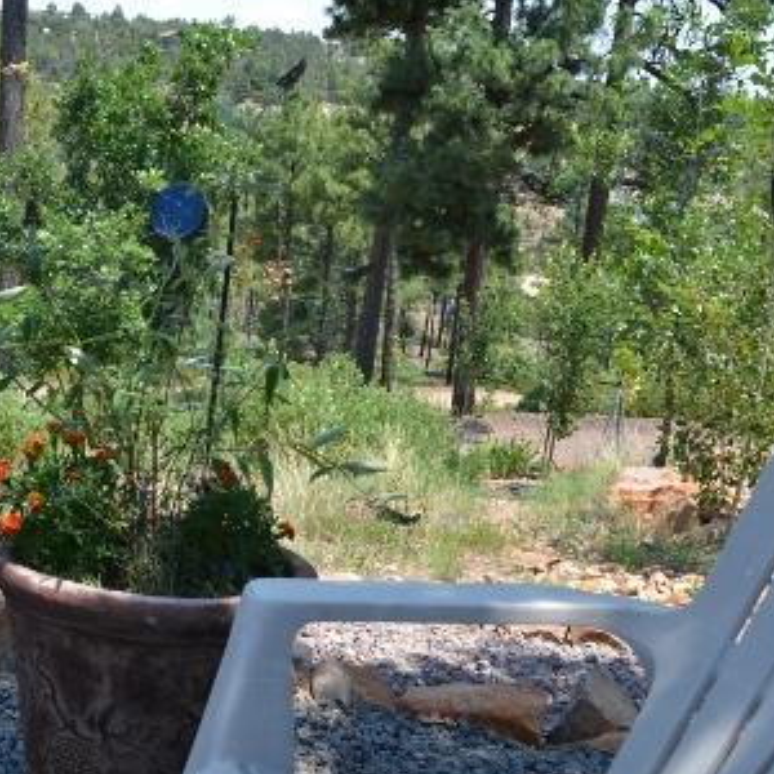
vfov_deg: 34.7
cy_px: 383
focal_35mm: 49
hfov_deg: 33.9
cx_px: 181
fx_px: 1240
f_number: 7.1
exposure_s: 1/200
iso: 100
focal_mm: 18
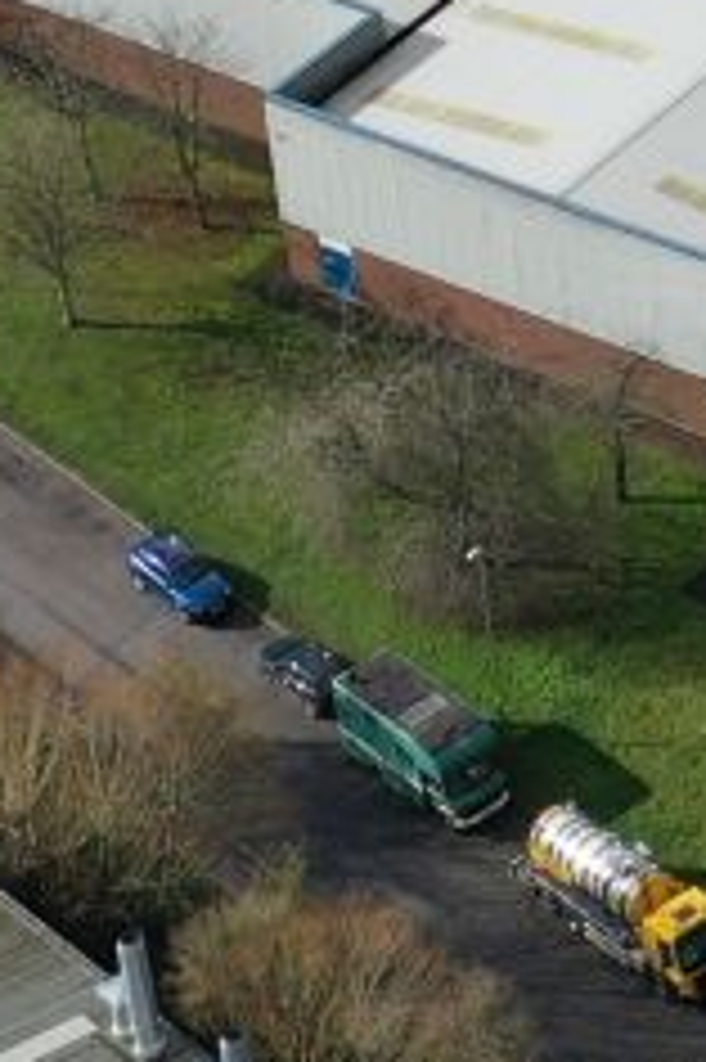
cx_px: 1884
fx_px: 6716
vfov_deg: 8.7
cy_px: -850
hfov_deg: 5.7
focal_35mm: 228
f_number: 4.5
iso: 100
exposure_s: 1/800
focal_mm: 10.26
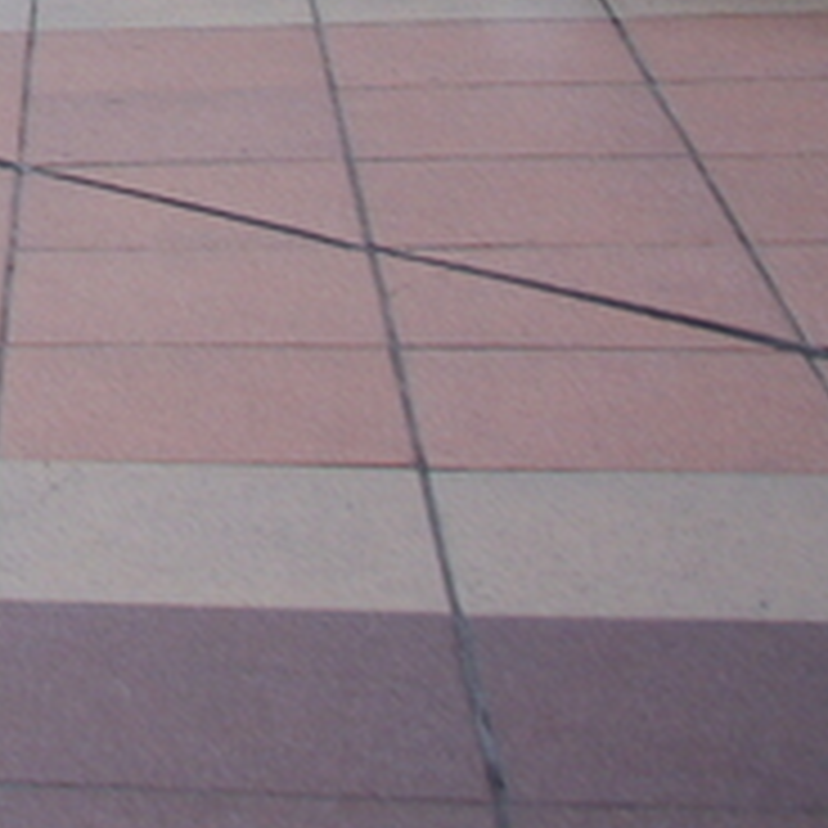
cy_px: -664
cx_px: -1192
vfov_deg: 11.4
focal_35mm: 142
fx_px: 3843
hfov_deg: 10.5
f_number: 4.5
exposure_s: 1/250
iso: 200
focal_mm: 20
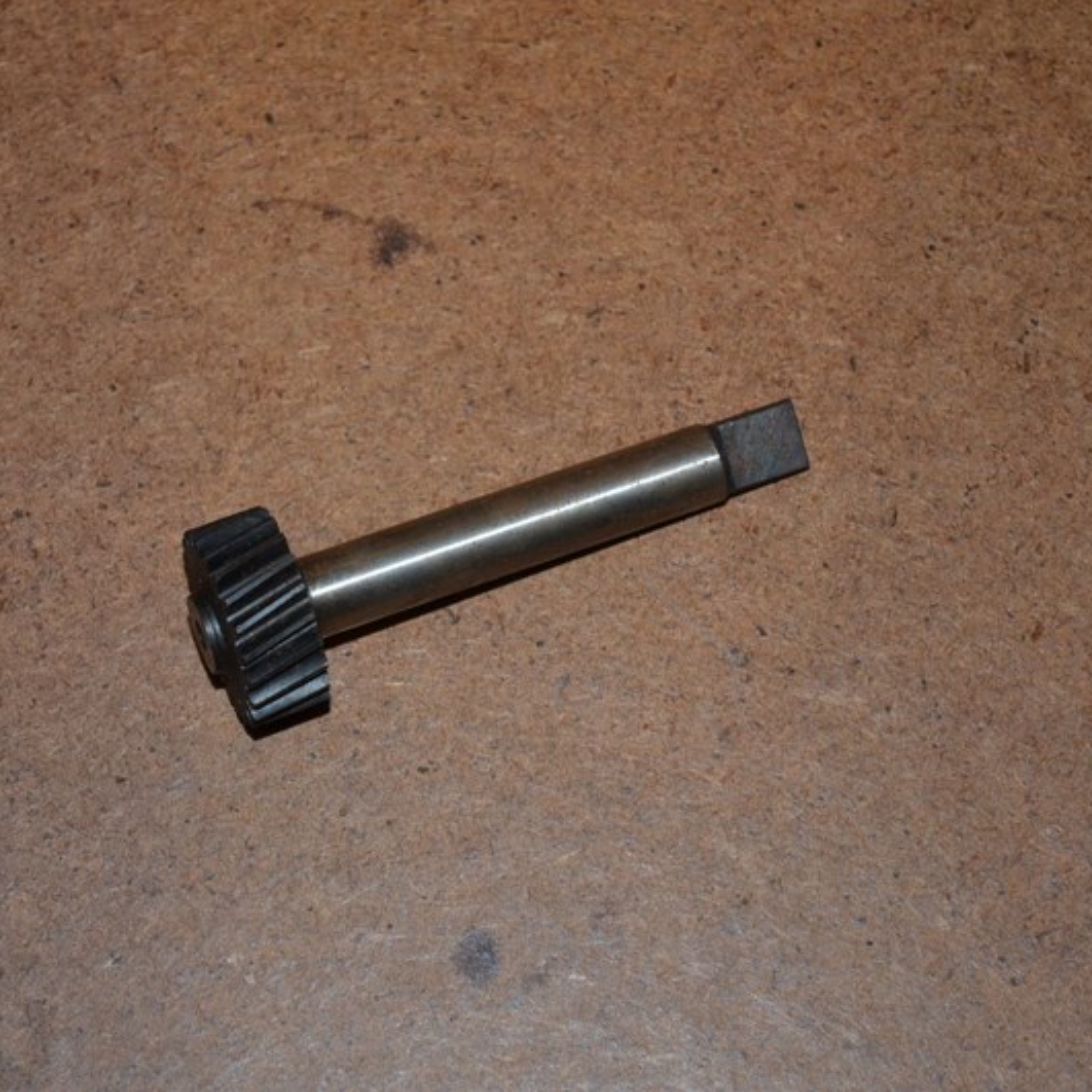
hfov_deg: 16.5
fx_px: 3770
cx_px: 448
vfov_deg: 16.5
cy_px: 546
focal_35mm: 106
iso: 1100
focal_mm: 55
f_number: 5.6
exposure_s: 1/60
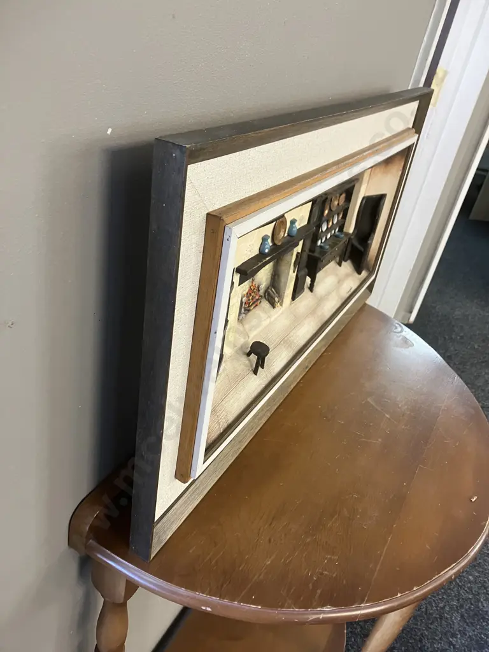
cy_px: 326
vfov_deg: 63.4
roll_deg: -12.7
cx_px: 244
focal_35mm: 28
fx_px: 527
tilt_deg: -28.9
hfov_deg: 49.7
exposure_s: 1/50
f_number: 1.8
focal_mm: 3.99
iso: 250
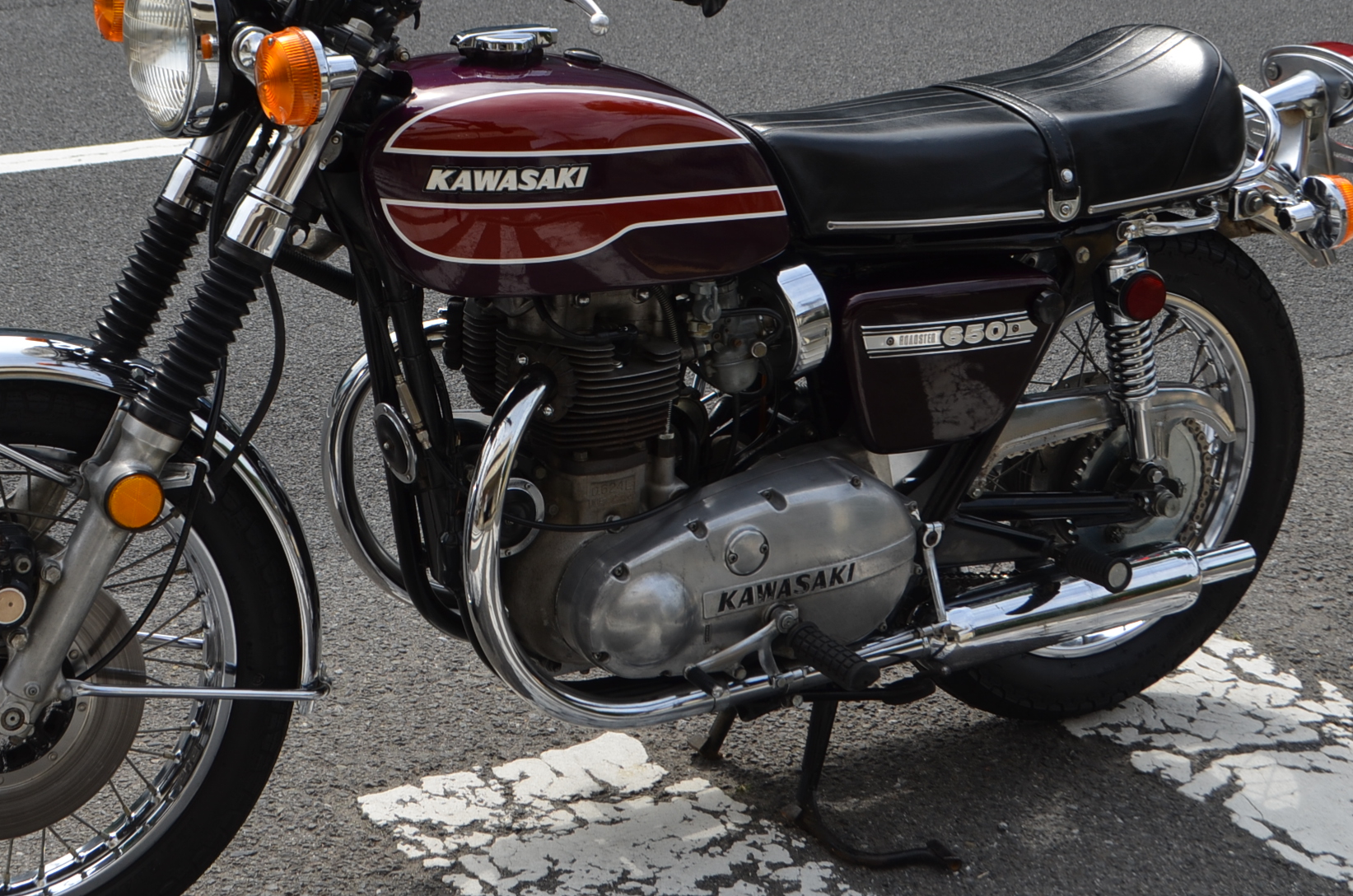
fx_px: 2700
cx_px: 474
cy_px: 303
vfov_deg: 18.8
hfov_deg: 28.0
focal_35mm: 72
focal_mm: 32
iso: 140
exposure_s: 1/250
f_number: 8
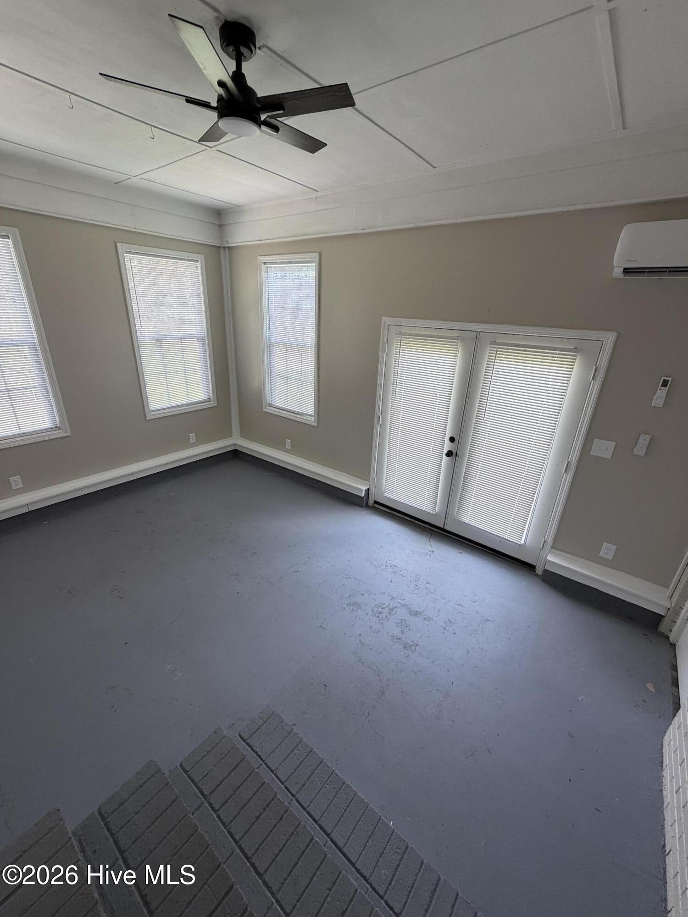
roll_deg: -2.2
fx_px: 371
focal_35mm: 14
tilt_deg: -22.5
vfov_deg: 102.1
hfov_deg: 85.7
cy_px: 458
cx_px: 344
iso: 125
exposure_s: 1/121
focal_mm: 2.22
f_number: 2.2
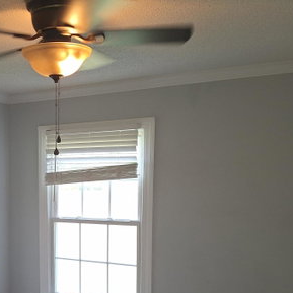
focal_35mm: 45
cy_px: 227
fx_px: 431
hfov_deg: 35.1
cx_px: 22
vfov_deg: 36.5
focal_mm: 5.54
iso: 64
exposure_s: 1/60
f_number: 1.8
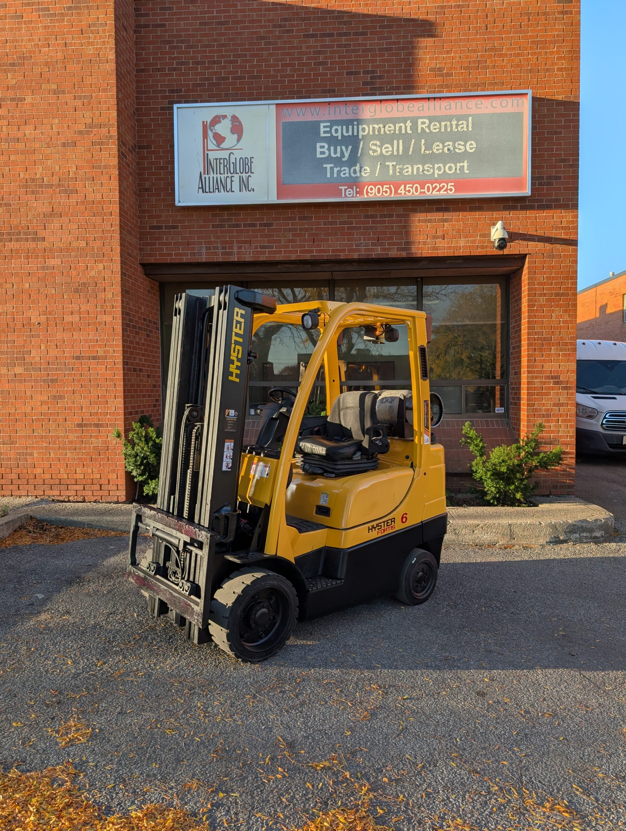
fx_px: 577
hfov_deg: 56.9
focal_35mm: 24
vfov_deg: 71.5
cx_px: 313
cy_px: 416
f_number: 1.68
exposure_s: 1/2890
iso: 20
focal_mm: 6.9
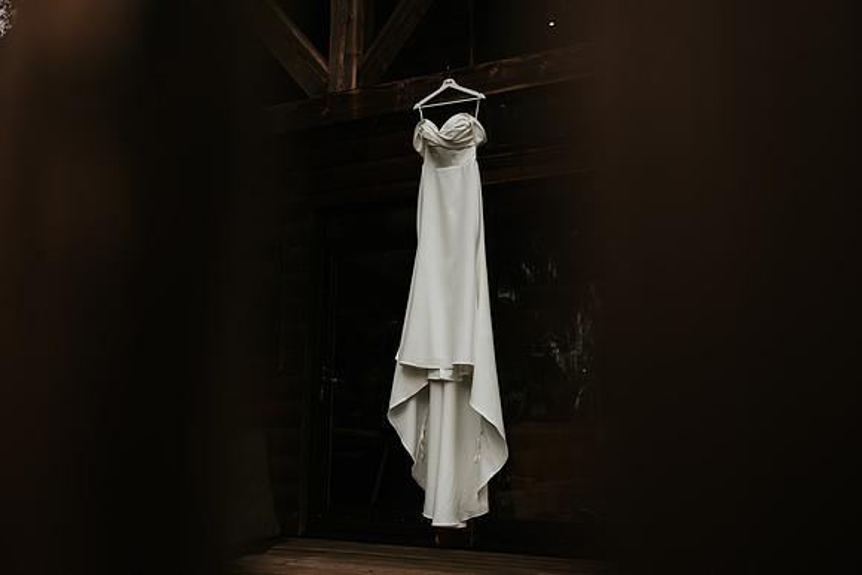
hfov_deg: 46.0
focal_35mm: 42
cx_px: 364
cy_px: 235
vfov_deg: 31.7
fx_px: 1011
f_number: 2
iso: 125
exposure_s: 1/800
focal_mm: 35
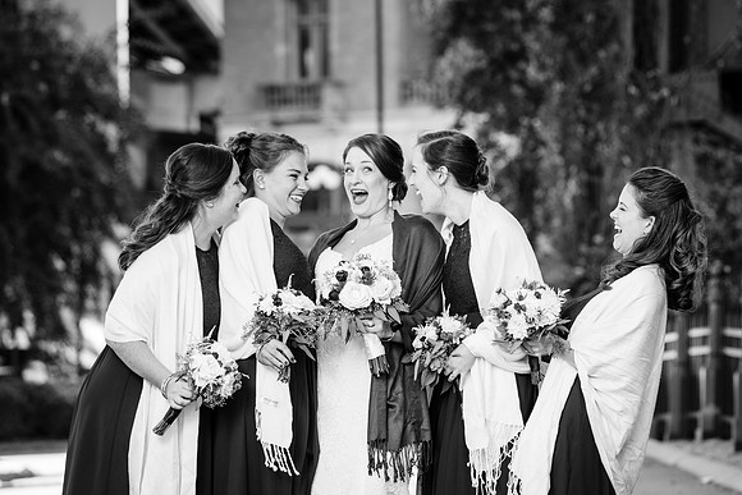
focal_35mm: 213
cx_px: 394
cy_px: 244
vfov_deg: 6.4
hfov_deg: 9.6
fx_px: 4399
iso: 640
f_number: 5.6
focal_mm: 194
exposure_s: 1/200
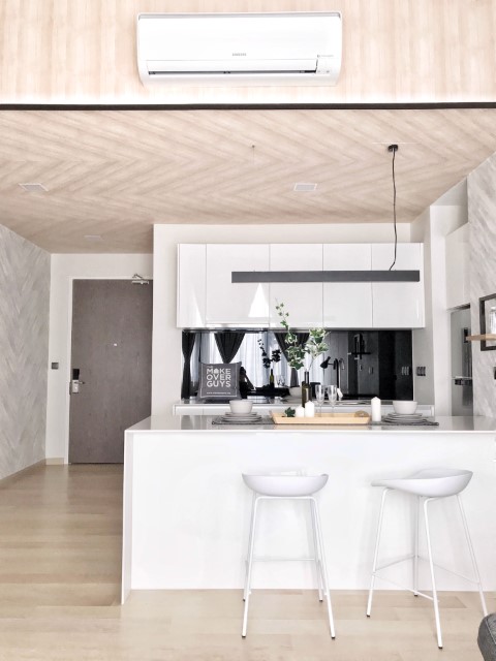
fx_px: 535
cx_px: 248
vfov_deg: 63.4
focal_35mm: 28
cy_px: 330
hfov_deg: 49.7
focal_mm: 3.99
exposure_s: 1/100
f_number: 1.8
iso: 40
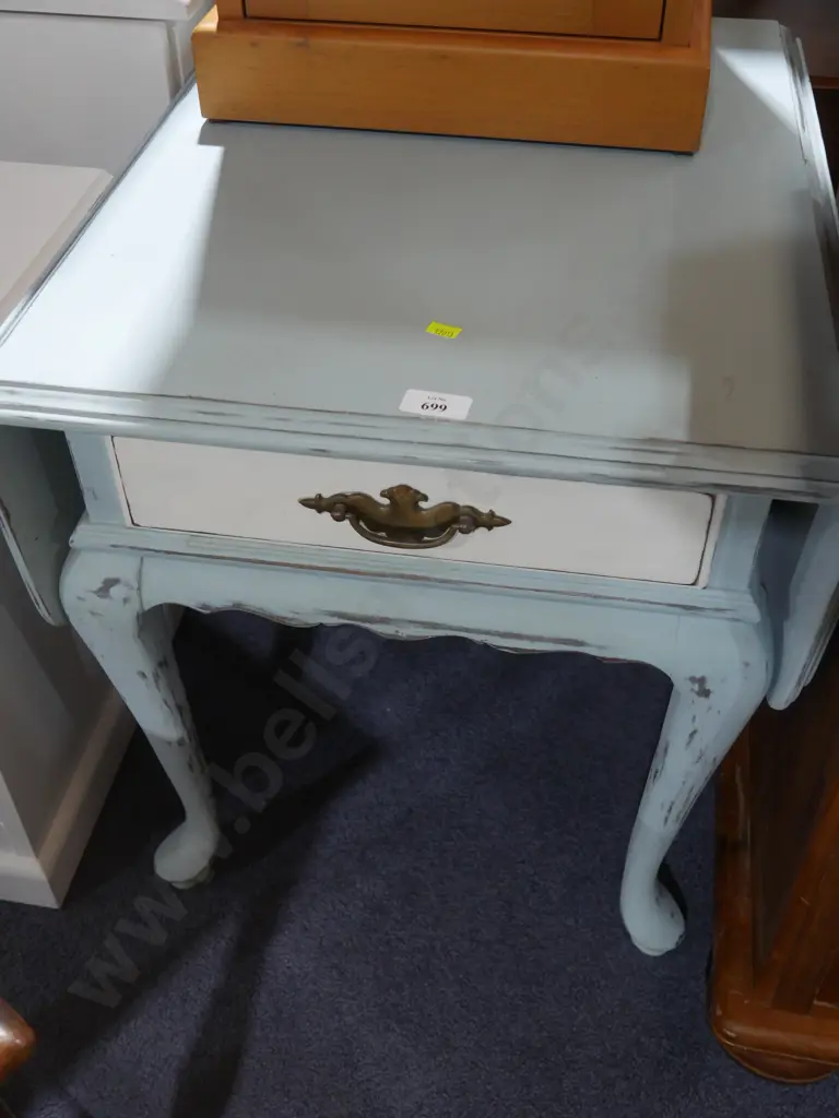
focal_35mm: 36
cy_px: 559
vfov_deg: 51.4
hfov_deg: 39.7
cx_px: 420
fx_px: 1163
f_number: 4
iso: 1000
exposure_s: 1/60
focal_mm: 18
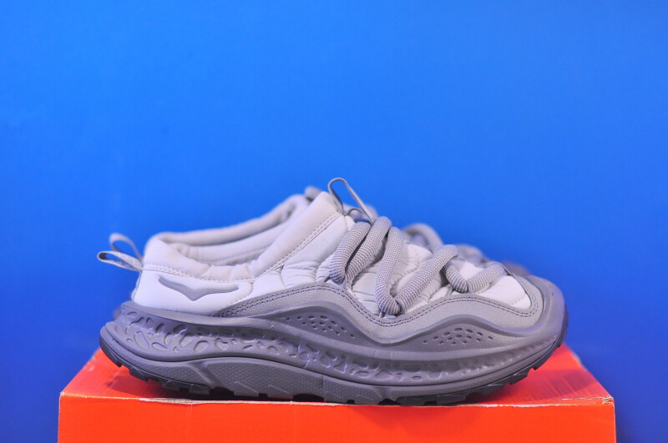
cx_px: 334
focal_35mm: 75
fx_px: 1390
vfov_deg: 18.1
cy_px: 222
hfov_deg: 27.0
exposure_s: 1/320
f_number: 2.2
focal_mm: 50
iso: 250
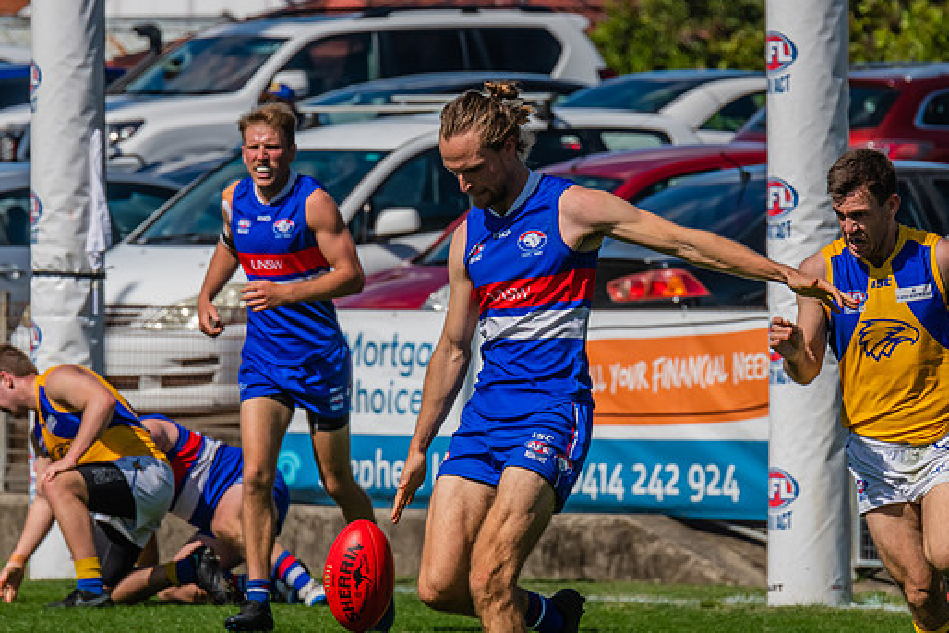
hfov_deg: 3.6
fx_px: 14897
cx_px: 430
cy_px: 269
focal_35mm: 565
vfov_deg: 2.4
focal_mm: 420
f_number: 13
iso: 800
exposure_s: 1/1600
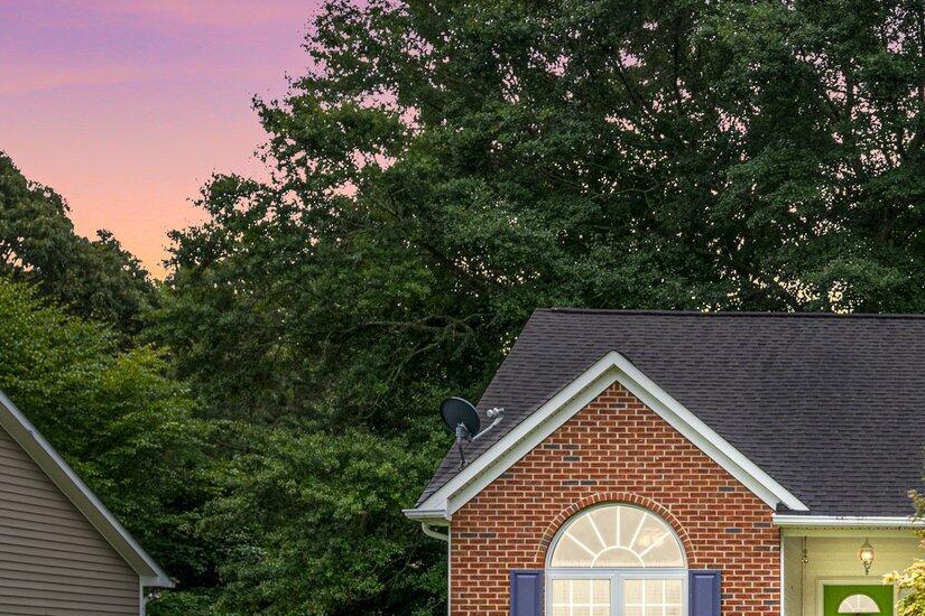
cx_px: 1111
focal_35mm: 73
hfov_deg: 24.9
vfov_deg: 18.4
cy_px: 535
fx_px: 1882
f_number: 10
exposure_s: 1/100
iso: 400
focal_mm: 29.5
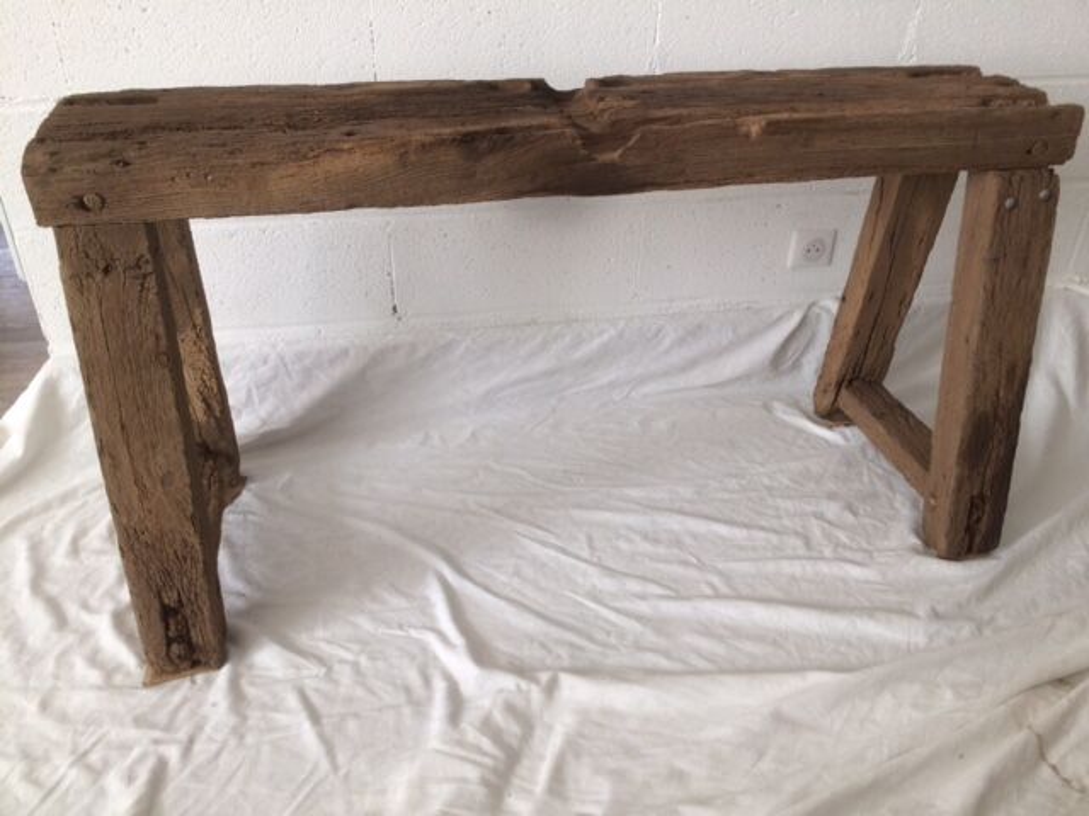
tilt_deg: -32.1
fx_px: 912
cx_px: 544
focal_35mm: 29
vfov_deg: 48.2
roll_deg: -2.0
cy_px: 408
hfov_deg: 61.7
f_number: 2.2
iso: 50
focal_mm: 4.15
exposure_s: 1/100
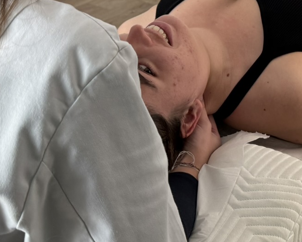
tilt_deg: -16.9
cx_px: 215
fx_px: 653
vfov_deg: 19.8
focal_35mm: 73
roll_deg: -2.3
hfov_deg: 25.8
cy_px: -46
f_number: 1.78
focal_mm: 6.76
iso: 200
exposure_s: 1/121
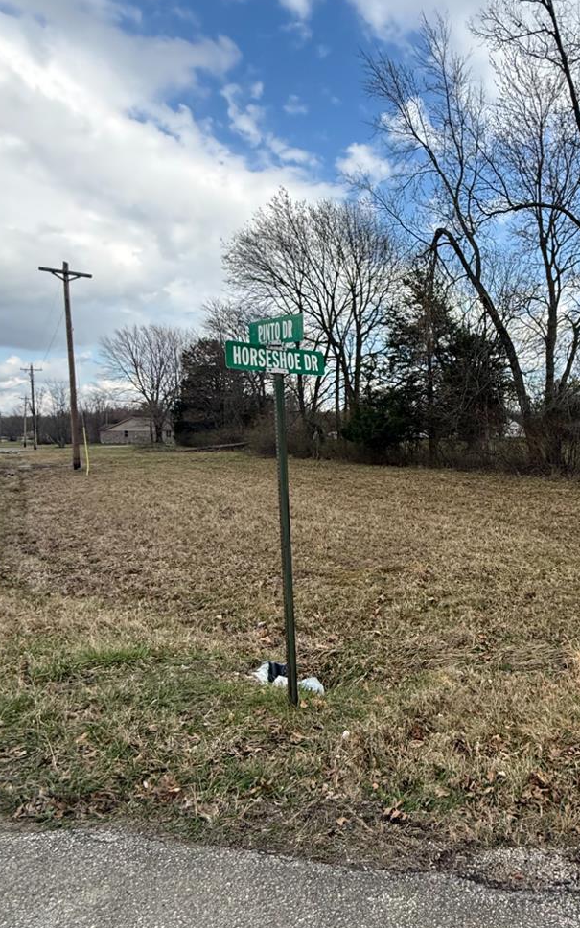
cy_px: 478
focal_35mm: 23
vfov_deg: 77.1
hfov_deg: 48.6
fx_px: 582
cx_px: 498
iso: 64
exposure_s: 1/841
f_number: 2.2
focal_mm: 2.22
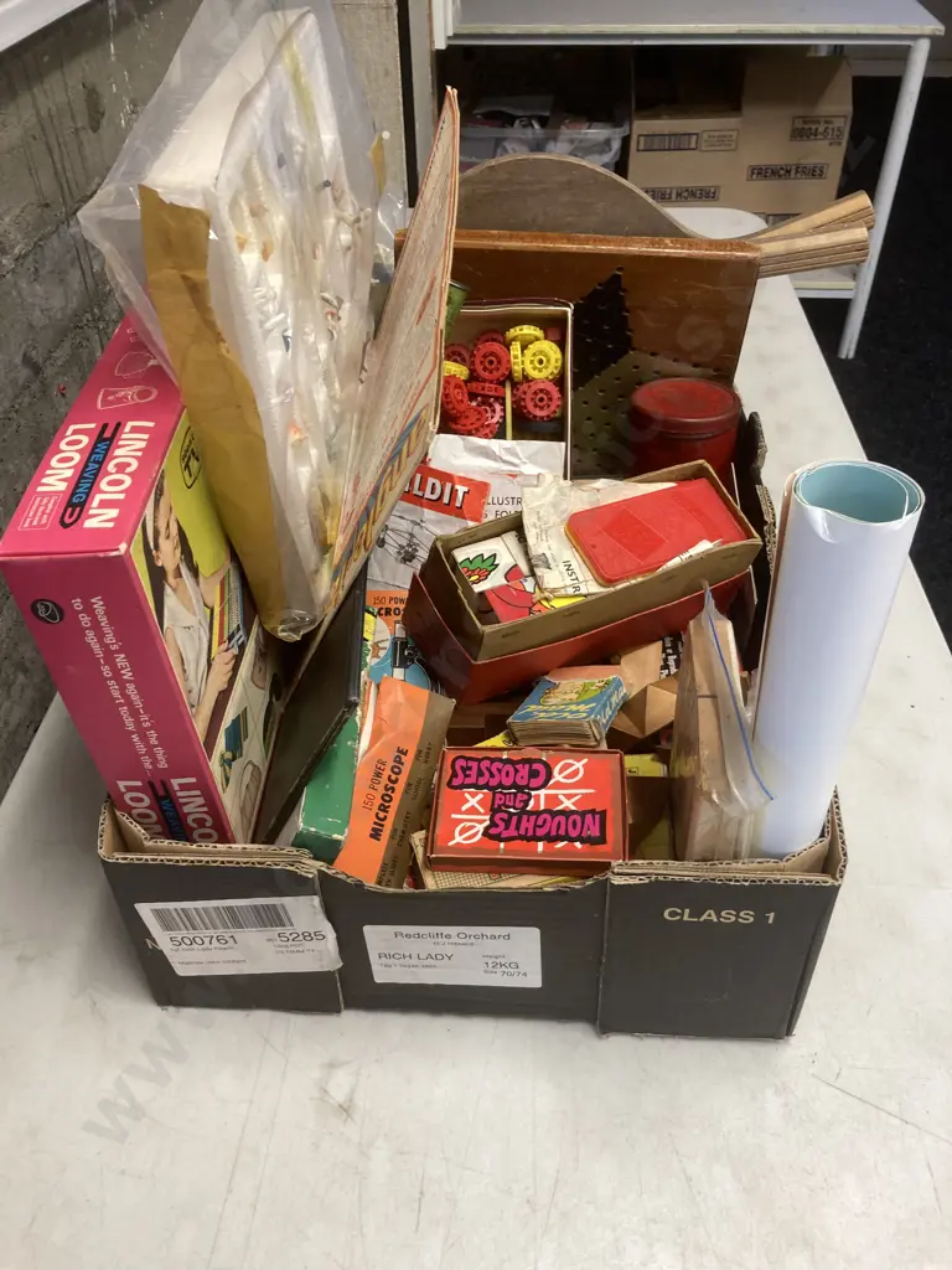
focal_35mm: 28
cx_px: 476
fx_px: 1027
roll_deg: +1.8
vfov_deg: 63.4
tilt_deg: -40.9
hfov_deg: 49.7
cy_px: 635
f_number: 1.8
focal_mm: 3.99
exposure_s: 1/50
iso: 64
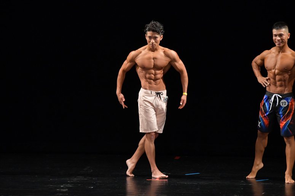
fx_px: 2457
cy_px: 98
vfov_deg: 4.6
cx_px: 148
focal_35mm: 300
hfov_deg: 6.9
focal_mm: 200
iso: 3200
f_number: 5.6
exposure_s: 1/400
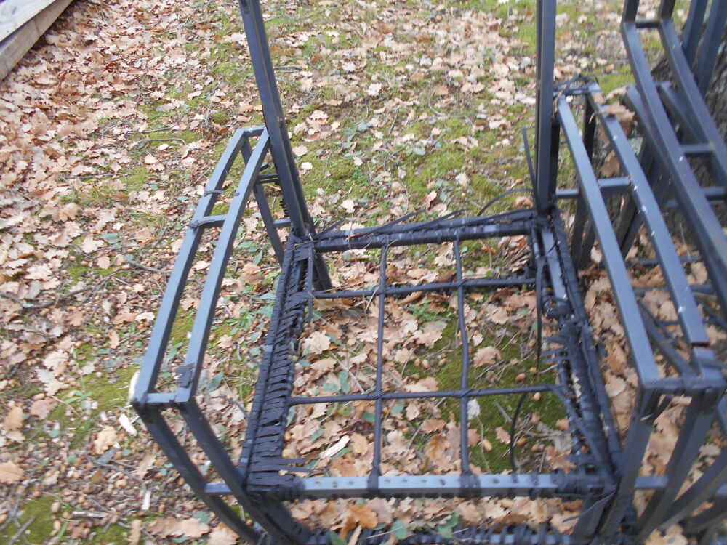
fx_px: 546
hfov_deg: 67.3
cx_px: 364
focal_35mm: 26
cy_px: 272
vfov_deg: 53.1
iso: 80
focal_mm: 4.6
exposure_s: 1/30
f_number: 3.2
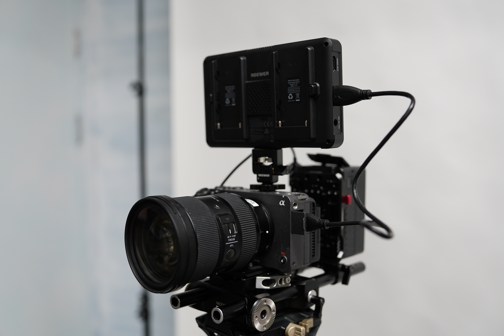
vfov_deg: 37.9
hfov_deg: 54.4
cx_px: 252
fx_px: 490
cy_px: 168
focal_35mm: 35
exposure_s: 1/160
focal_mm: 35
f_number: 2.8
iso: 1600
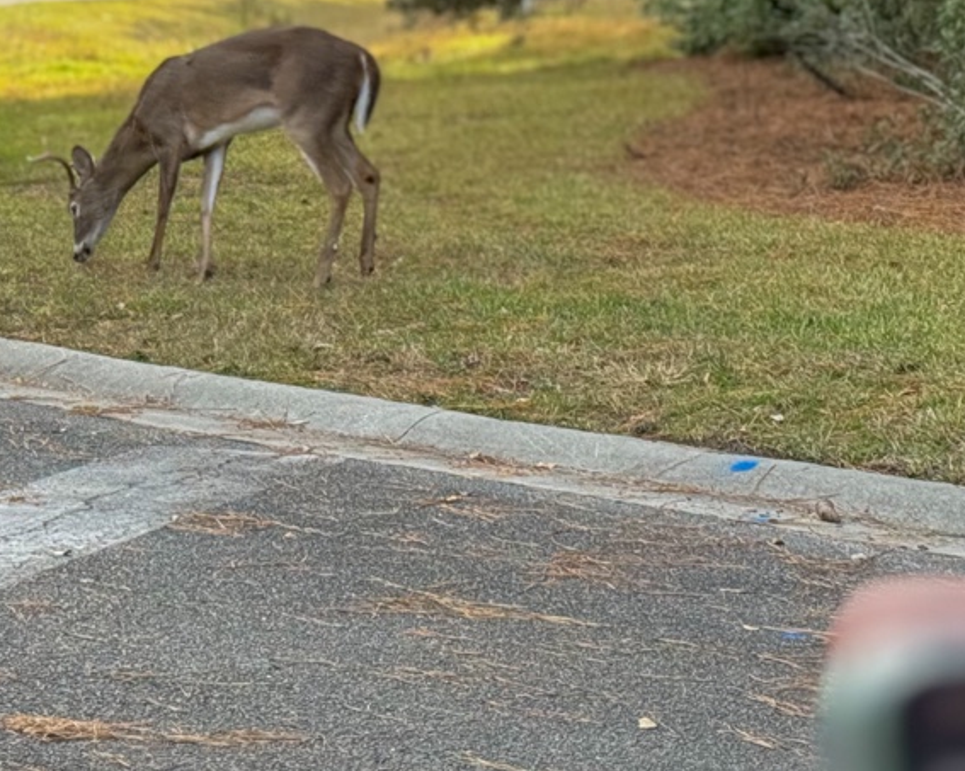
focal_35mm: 124
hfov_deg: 15.5
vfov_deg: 12.3
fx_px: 3540
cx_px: 233
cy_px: 94
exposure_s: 1/540
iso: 64
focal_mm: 6.86
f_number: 1.8
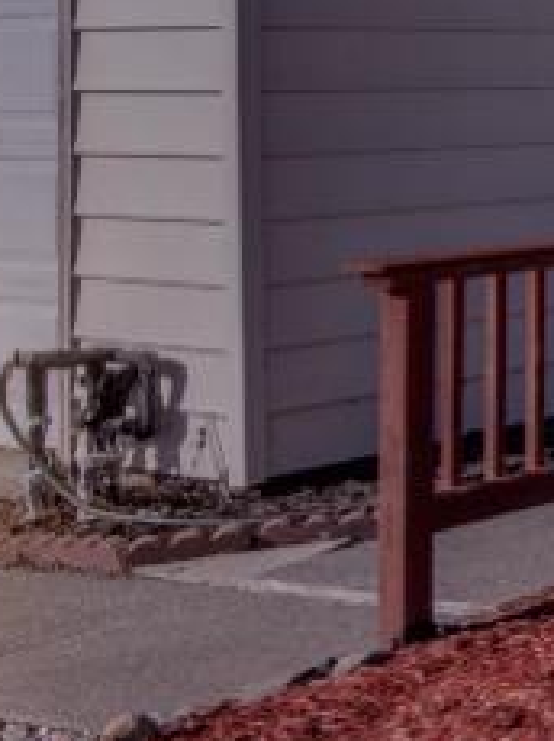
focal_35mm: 88
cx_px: 1285
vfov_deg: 21.8
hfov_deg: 13.1
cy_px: 81
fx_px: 1881
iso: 100
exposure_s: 1/100
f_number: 14
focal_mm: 14
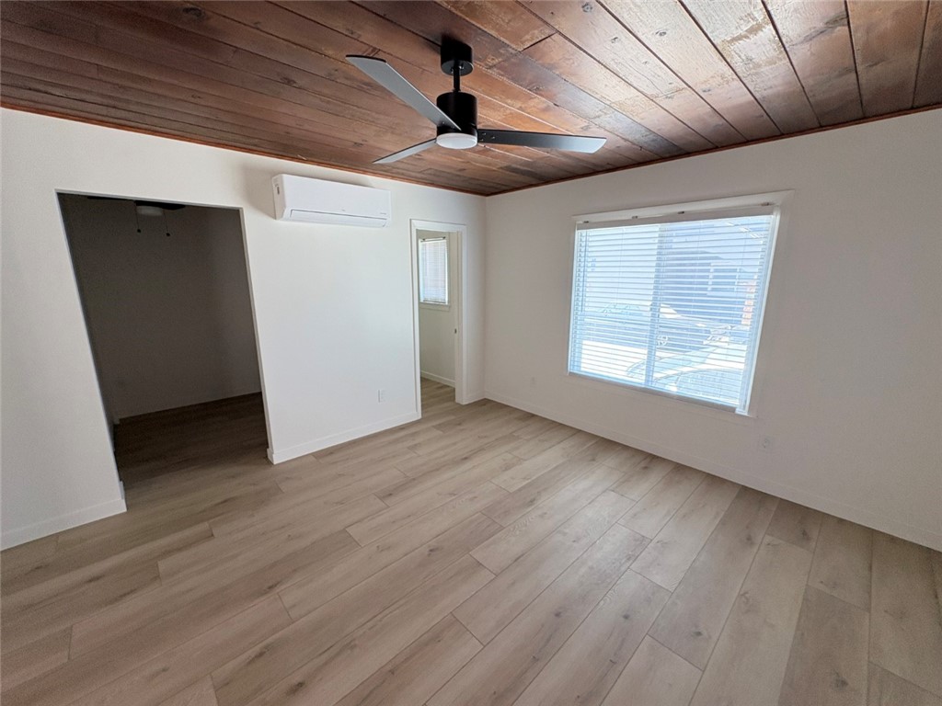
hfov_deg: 102.1
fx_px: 381
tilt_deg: -12.7
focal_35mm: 14
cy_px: 353
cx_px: 471
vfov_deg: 85.7
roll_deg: +0.4
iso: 250
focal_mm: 2.22
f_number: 2.2
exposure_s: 1/85
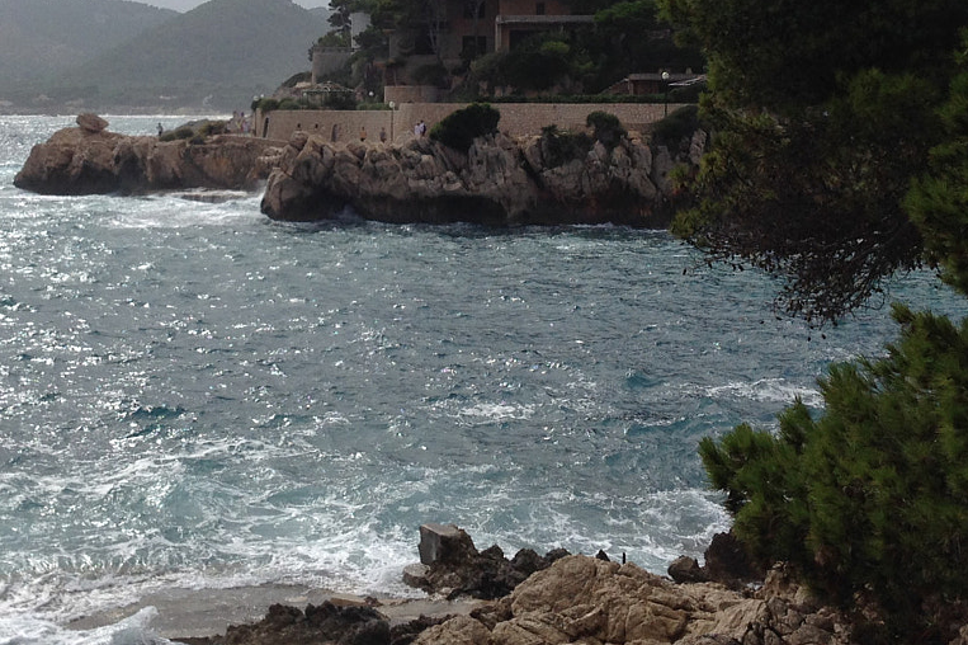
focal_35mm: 72
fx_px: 1935
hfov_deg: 28.0
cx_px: 376
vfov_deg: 18.6
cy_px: 56
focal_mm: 4.12
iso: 50
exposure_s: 1/2358
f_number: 2.4
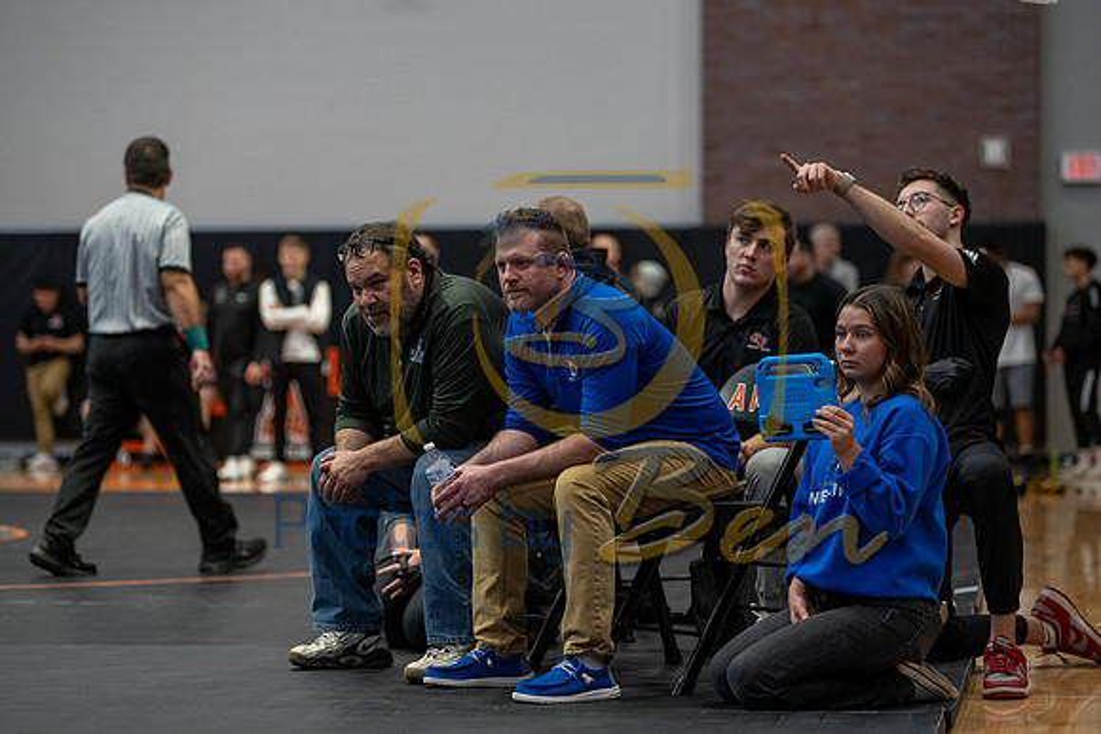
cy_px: 367
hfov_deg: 17.1
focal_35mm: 120
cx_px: 550
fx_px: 3671
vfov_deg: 11.4
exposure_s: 1/1000
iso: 1600
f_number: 2.8
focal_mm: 120
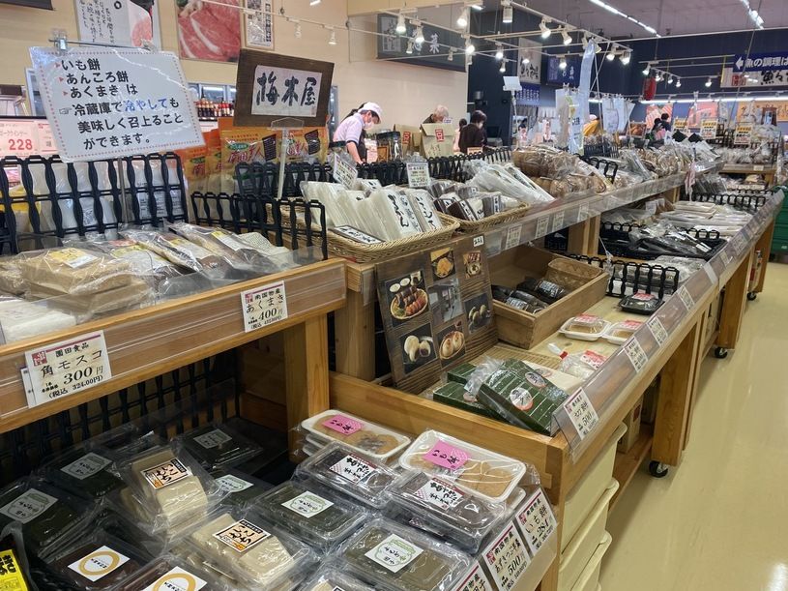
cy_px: 296
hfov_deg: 67.3
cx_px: 394
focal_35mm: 26
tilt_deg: -15.3
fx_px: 592
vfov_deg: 53.1
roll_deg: -0.2
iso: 125
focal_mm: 4.25
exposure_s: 1/120
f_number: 1.8
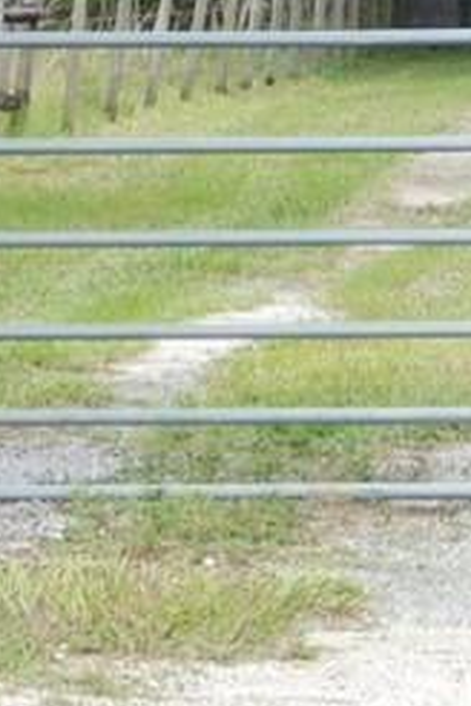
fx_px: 5966
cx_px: 804
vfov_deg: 6.7
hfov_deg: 4.5
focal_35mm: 304
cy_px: -442
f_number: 3.7
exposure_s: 1/100
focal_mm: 8
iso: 125
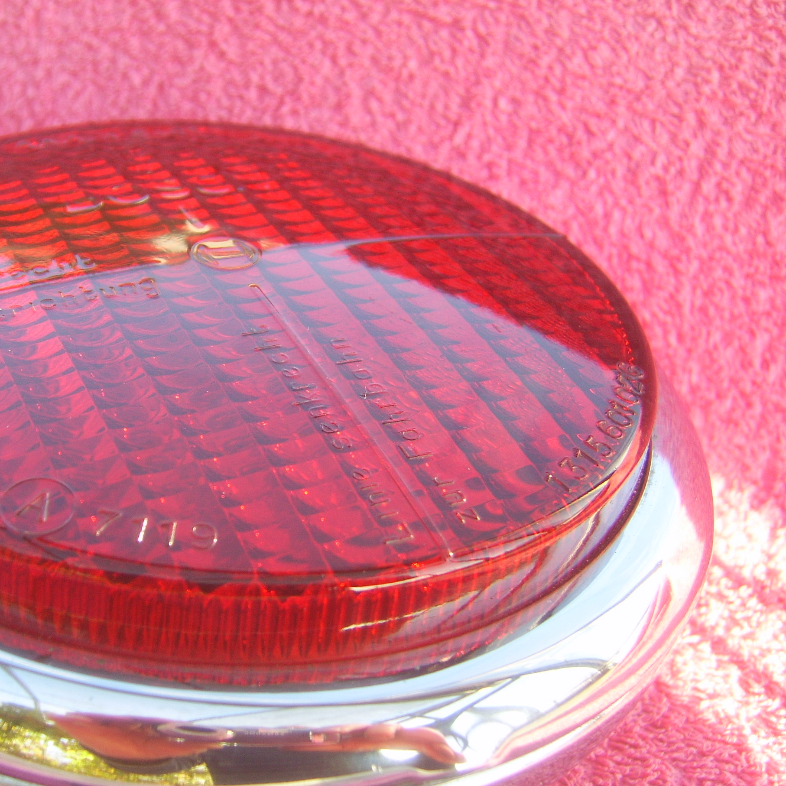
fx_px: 1233
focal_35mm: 48
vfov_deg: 35.4
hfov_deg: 34.9
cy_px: 399
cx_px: 245
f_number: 2.8
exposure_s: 1/100
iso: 50
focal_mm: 7.8
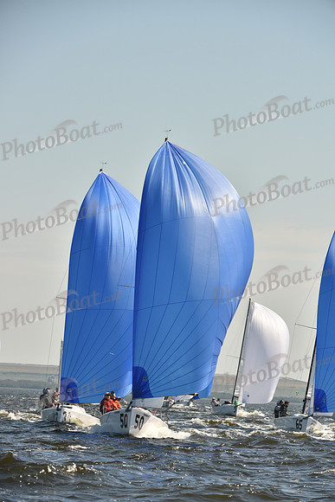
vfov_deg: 10.3
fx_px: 2790
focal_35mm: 200
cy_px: 251
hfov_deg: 6.9
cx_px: 168
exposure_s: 1/1250
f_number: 7.1
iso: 250
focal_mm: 200
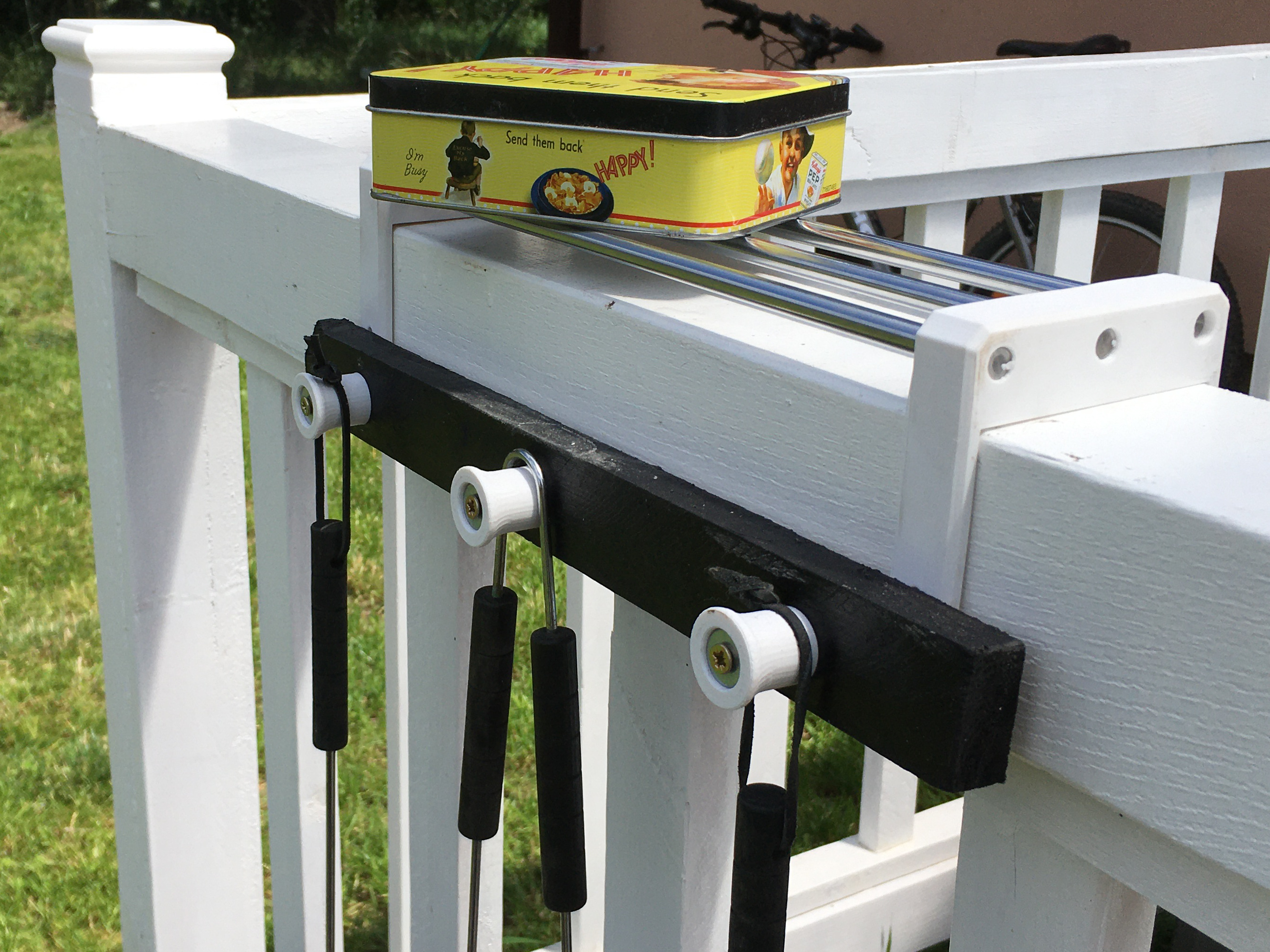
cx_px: 635
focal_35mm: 29
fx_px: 1064
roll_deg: -1.3
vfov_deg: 48.2
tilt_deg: -19.3
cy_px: 476
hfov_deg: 61.7
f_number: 2.2
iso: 25
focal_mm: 4.15
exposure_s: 1/2564
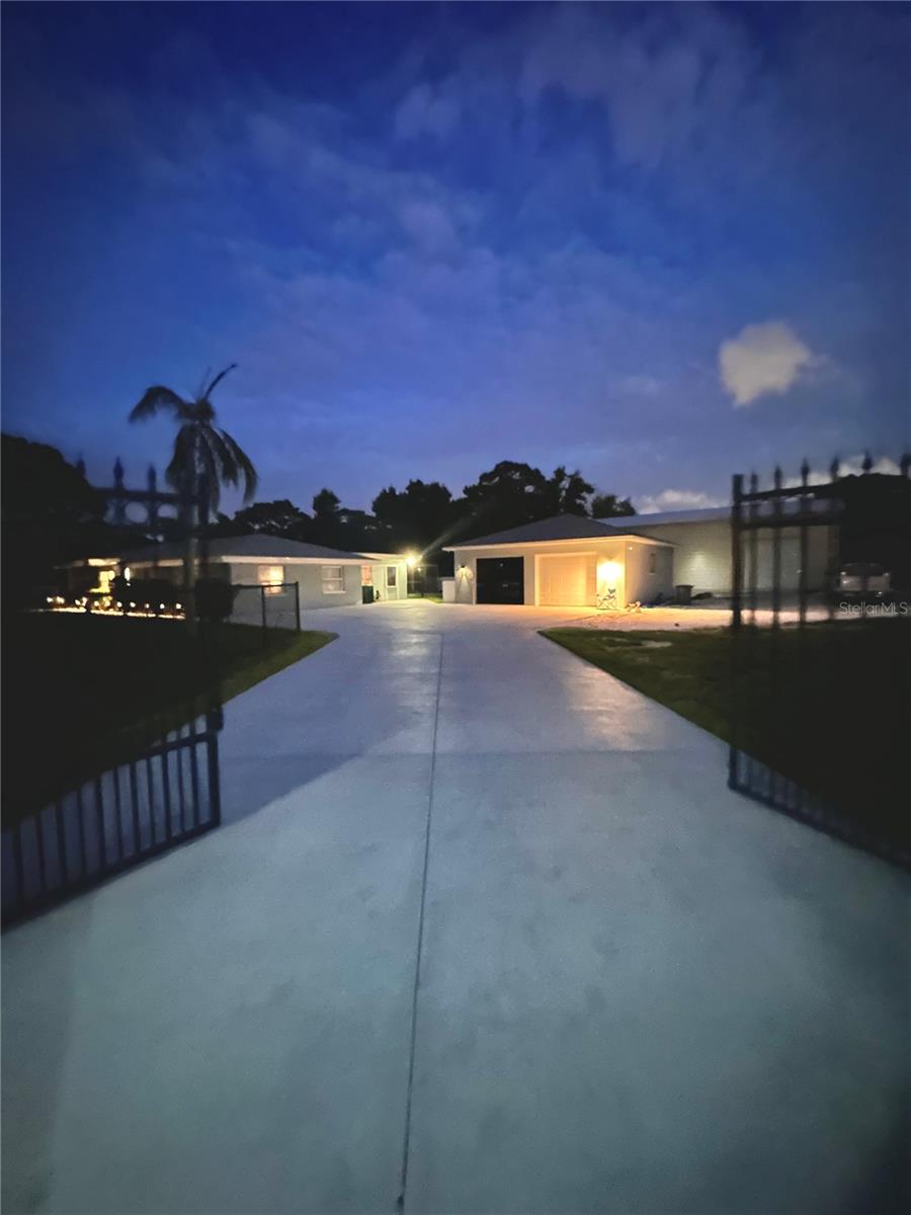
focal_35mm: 14
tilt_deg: -2.3
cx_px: 456
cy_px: 608
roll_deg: -0.7
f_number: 2.2
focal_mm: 2.22
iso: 3200
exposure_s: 1/8
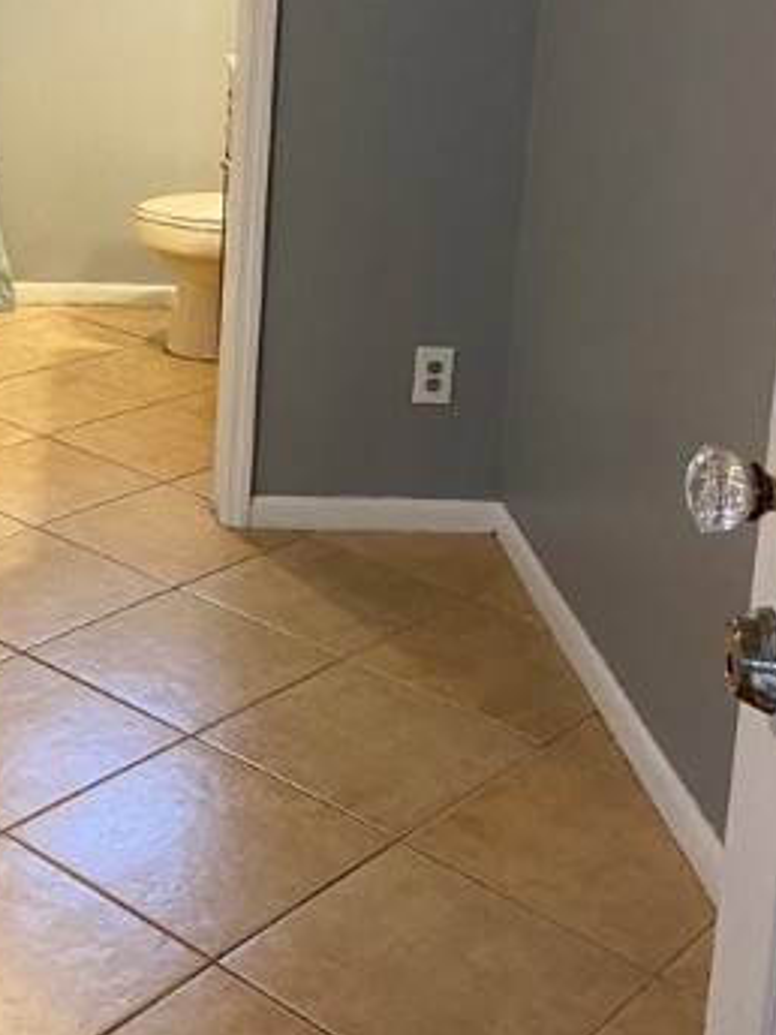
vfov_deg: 32.4
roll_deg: -1.5
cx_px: 196
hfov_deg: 24.9
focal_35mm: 58
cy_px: 226
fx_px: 1734
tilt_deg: -11.9
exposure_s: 1/60
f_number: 1.8
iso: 250
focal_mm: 4.25
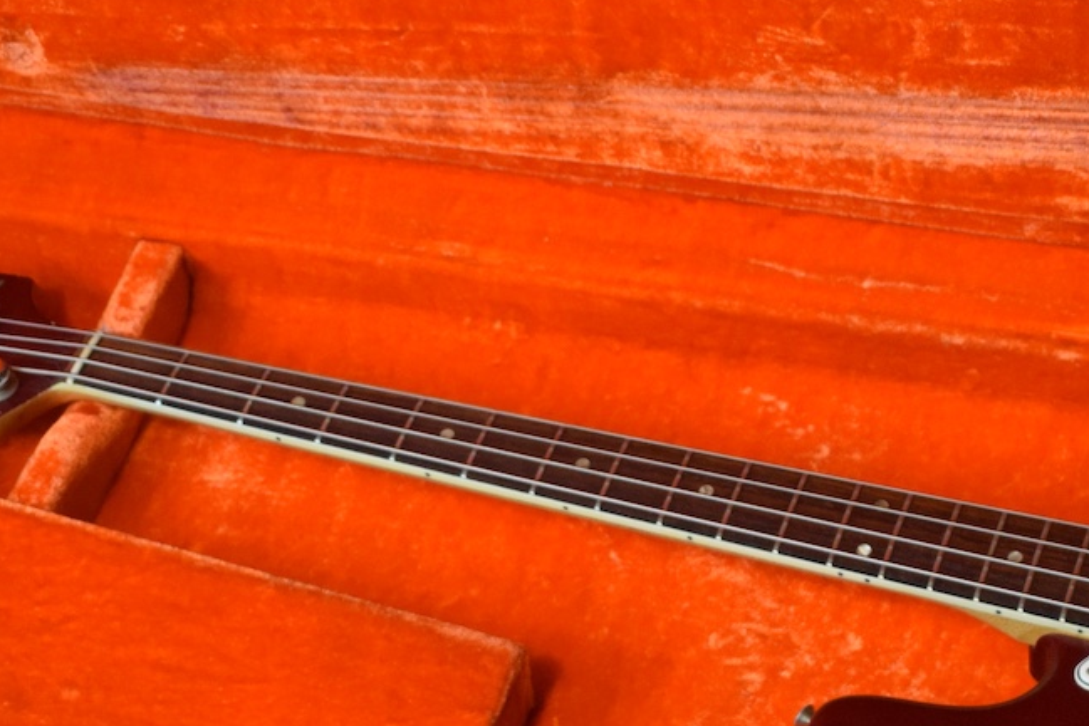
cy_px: 495
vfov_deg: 14.1
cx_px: 851
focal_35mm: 97
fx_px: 2935
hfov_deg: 20.8
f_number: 4.2
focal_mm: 28
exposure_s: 1/60
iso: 1600
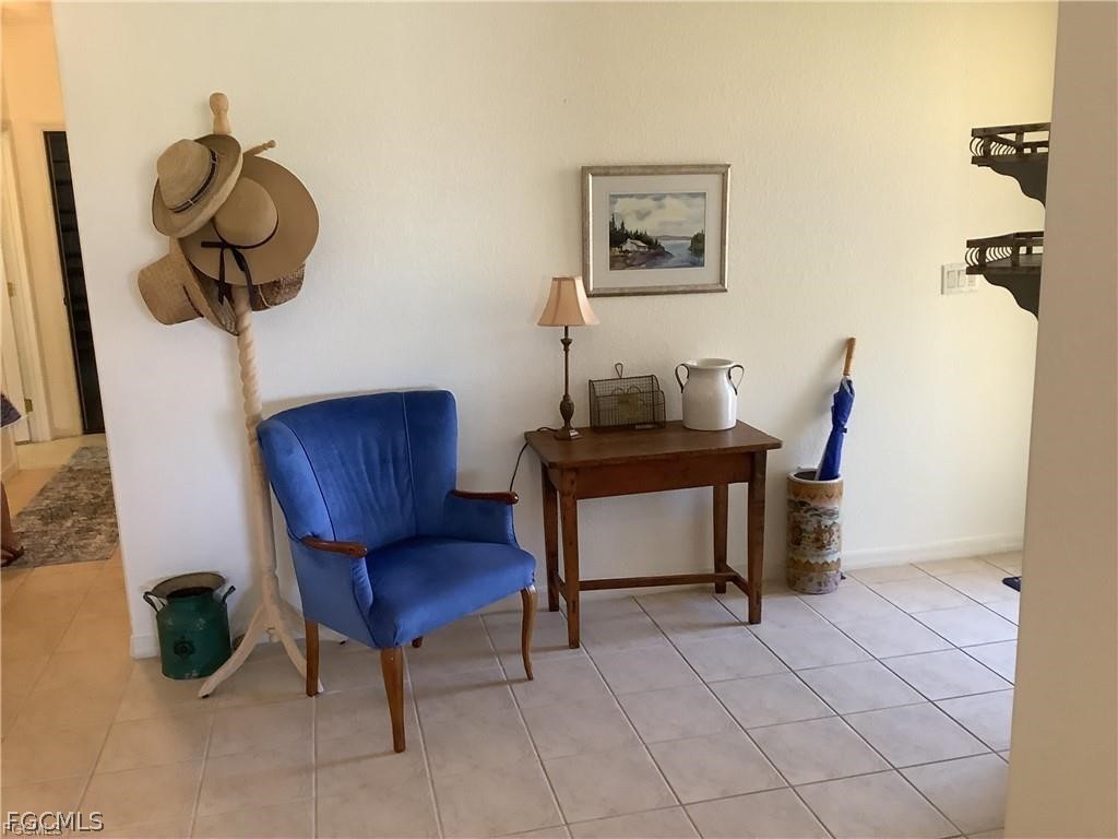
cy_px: 420
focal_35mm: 31
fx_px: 1001
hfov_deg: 58.4
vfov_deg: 45.4
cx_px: 559
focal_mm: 3.3
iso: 160
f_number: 2.4
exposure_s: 1/50
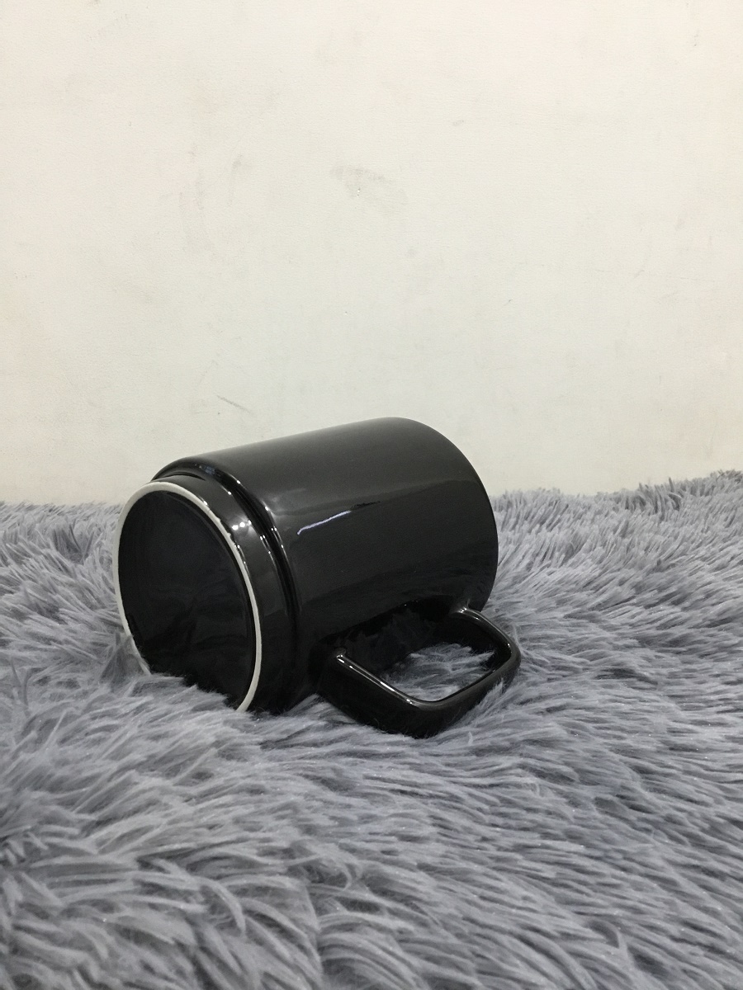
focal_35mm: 31
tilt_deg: -14.0
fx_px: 887
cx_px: 372
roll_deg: +0.0
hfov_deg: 45.4
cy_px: 495
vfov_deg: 58.4
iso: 160
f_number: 2.4
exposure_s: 1/33
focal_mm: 3.3
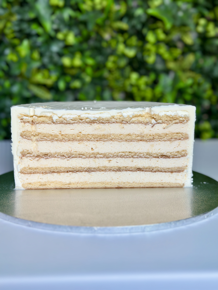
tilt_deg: -10.0
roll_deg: -1.2
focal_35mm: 48
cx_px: 109
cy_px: 145
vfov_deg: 39.7
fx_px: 403
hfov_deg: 30.3
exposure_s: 1/206
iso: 80
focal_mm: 6.86
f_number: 1.78
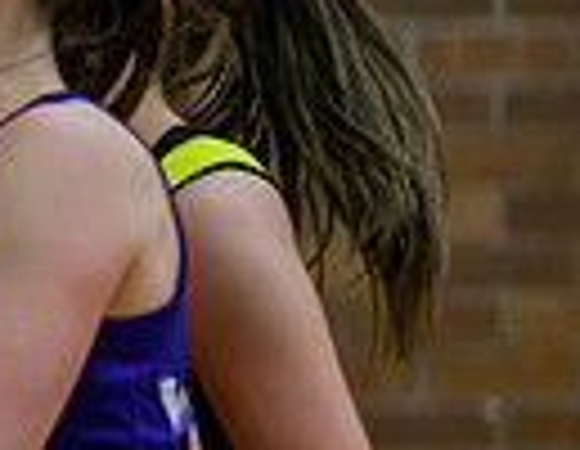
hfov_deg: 2.2
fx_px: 15061
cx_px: -963
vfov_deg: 1.7
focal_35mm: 888
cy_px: 145
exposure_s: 1/1000
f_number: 2.8
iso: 5000
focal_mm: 165
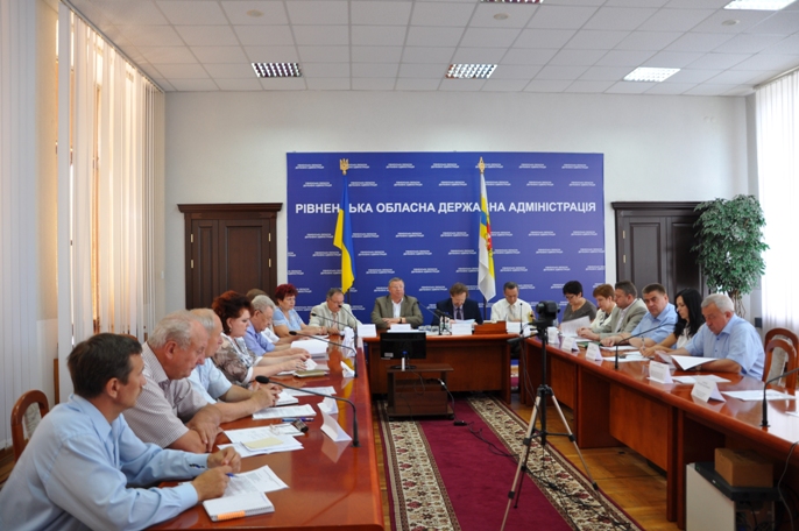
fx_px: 599
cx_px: 400
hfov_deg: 67.4
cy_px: 266
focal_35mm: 27
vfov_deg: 47.8
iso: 200
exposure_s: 1/15
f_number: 4
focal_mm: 18
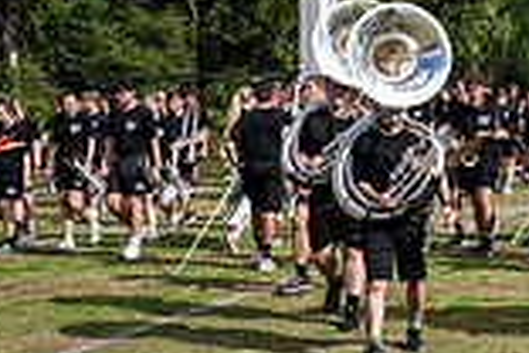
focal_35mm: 89
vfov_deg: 15.1
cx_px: 766
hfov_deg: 20.1
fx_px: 1308
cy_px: 8
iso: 40
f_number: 2.8
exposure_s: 1/1250
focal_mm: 24
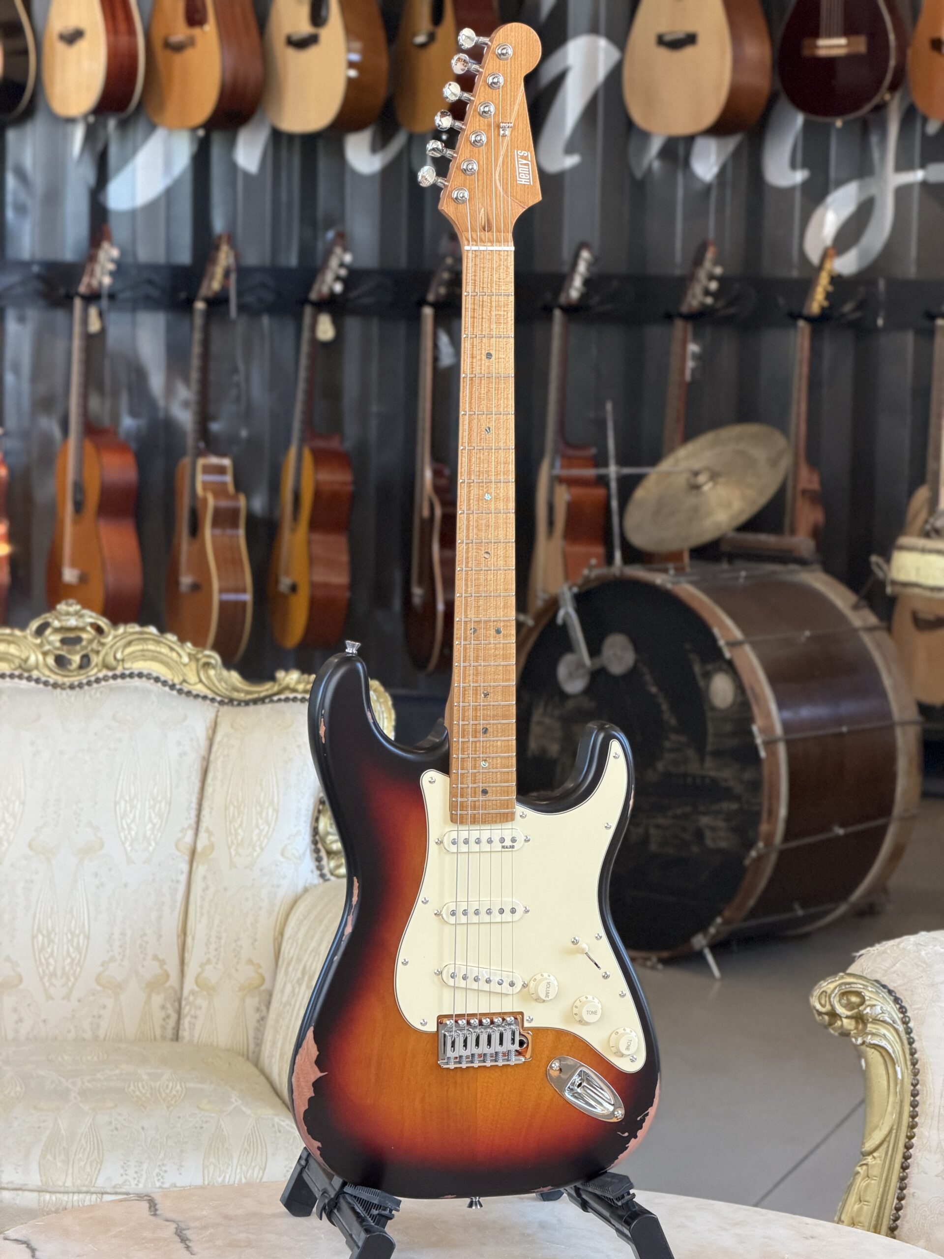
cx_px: 472
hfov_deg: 14.8
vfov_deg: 19.6
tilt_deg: -6.9
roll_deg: -1.2
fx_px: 3636
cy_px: 630
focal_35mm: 100
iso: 250
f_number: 2.8
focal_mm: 16.89
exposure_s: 1/121
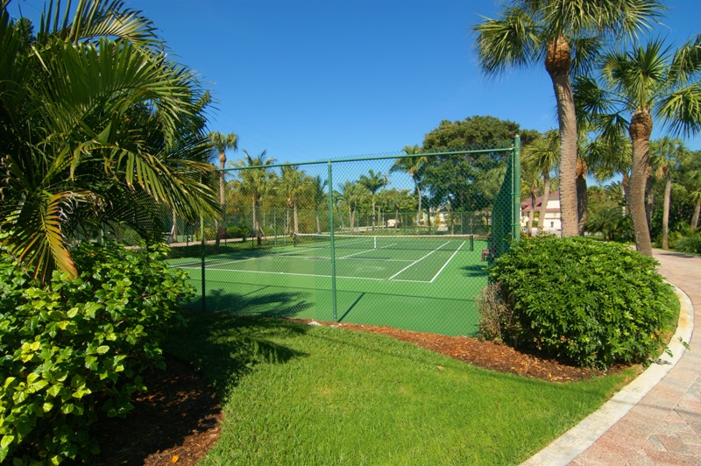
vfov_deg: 72.0
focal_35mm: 16
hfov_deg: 95.0
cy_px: 233
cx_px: 350
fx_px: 321
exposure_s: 1/160
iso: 100
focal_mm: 11
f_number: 11
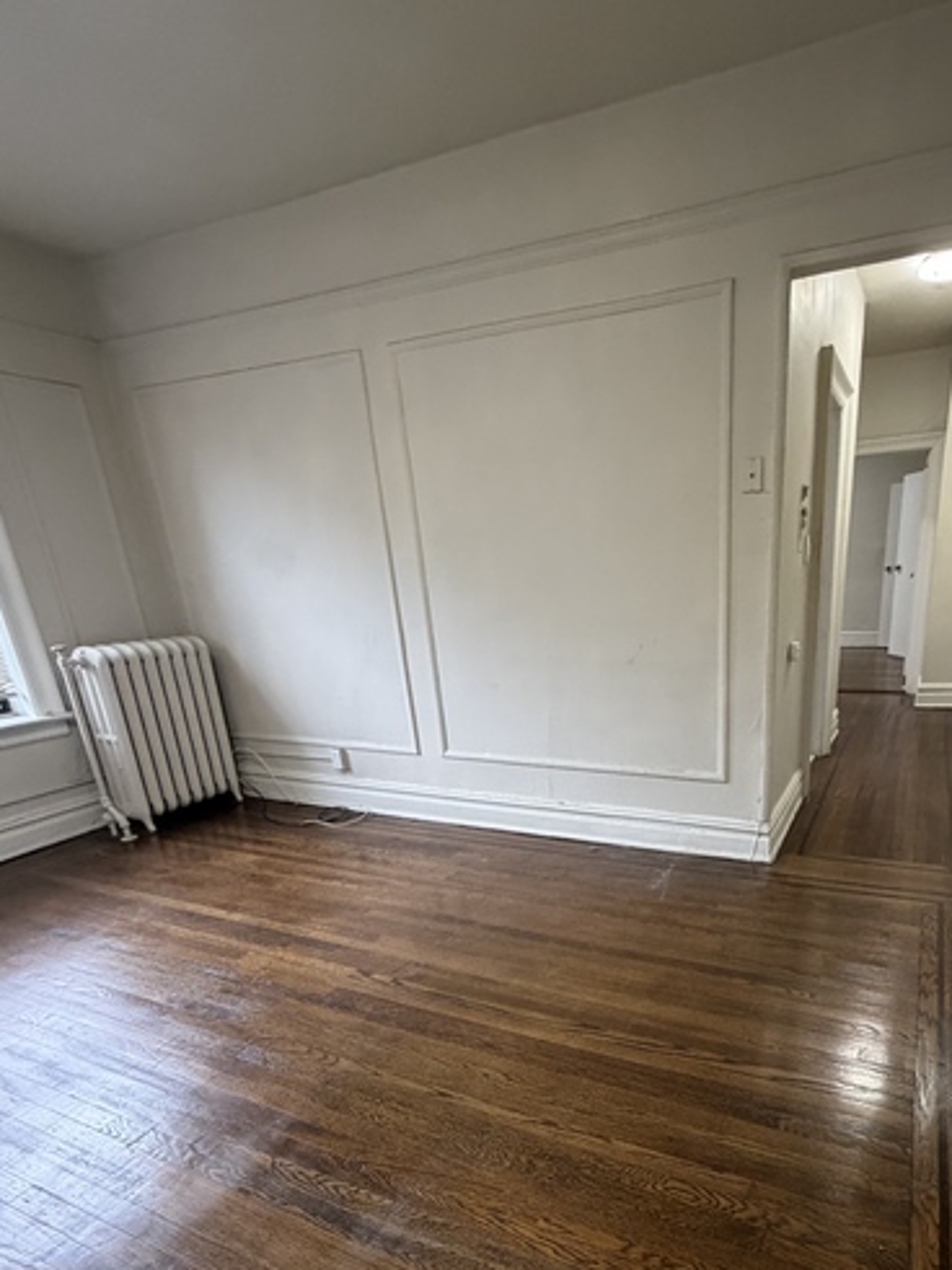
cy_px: 819
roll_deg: +1.7
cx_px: 629
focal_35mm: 19
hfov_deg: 66.9
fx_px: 697
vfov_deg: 82.5
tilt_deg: -18.0
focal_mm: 2.22
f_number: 2.2
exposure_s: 1/60
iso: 320
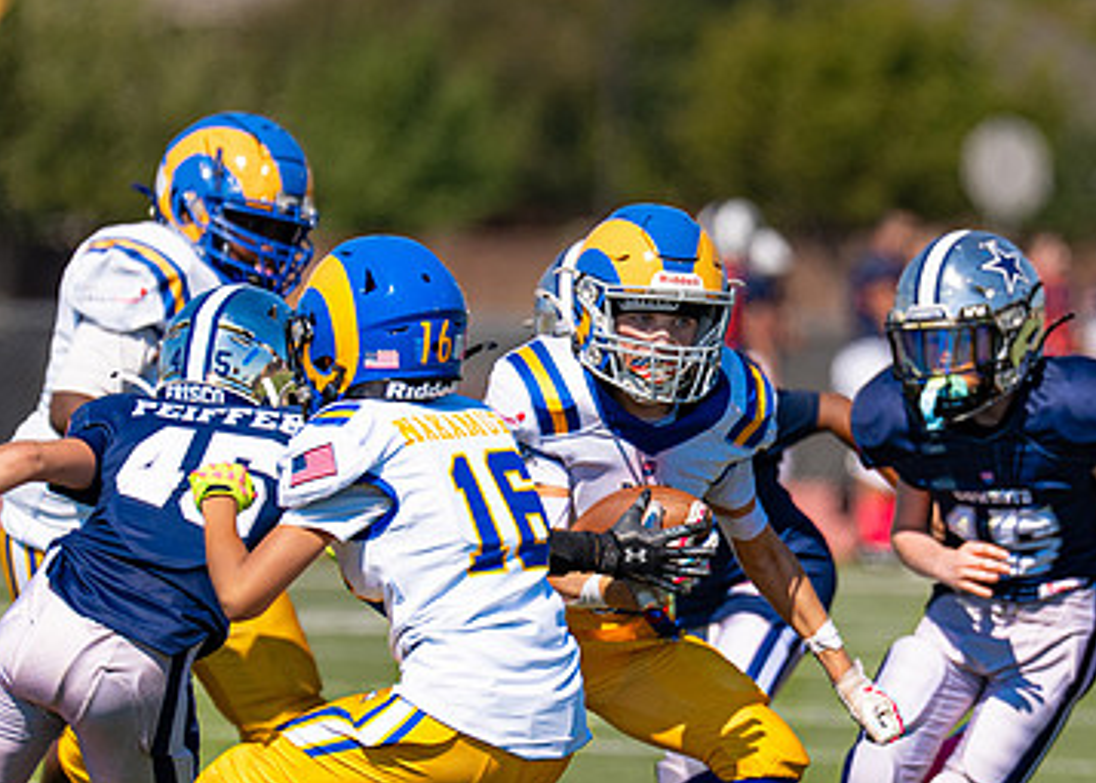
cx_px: 751
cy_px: 475
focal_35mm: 601
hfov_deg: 3.4
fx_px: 18708
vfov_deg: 2.4
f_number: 2.8
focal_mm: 200
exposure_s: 1/3200
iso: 125
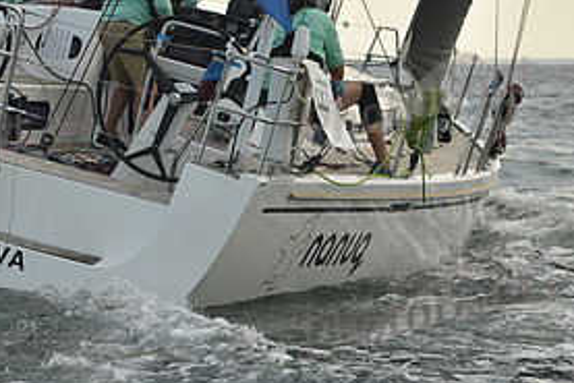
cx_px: 195
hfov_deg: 11.5
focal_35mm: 178
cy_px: 18
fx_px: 2839
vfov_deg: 7.7
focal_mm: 85
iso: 250
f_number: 7.1
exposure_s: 1/640
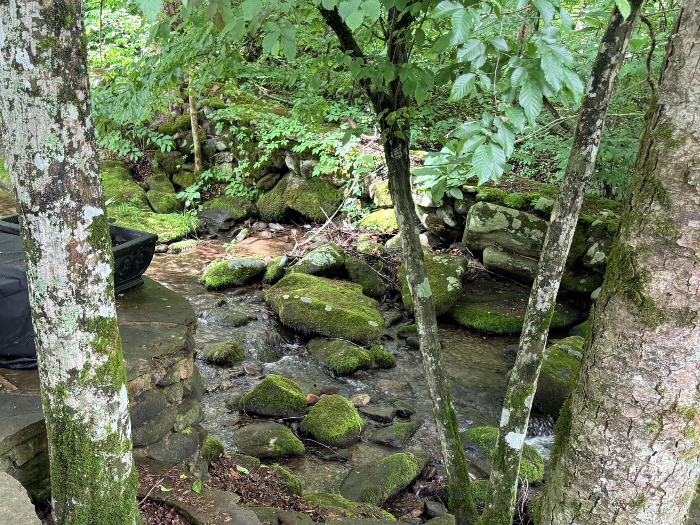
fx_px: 849
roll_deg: -2.4
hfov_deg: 44.2
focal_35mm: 42
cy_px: 420
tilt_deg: -27.5
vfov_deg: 33.4
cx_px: 237
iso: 200
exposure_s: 1/98
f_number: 1.78
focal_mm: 6.76
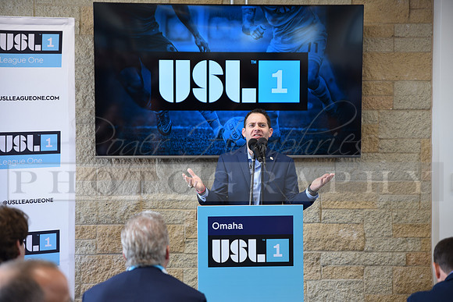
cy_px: 151
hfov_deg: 28.8
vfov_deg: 19.5
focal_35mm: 70
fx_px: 881
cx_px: 226
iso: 400
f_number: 2.8
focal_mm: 70
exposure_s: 1/60
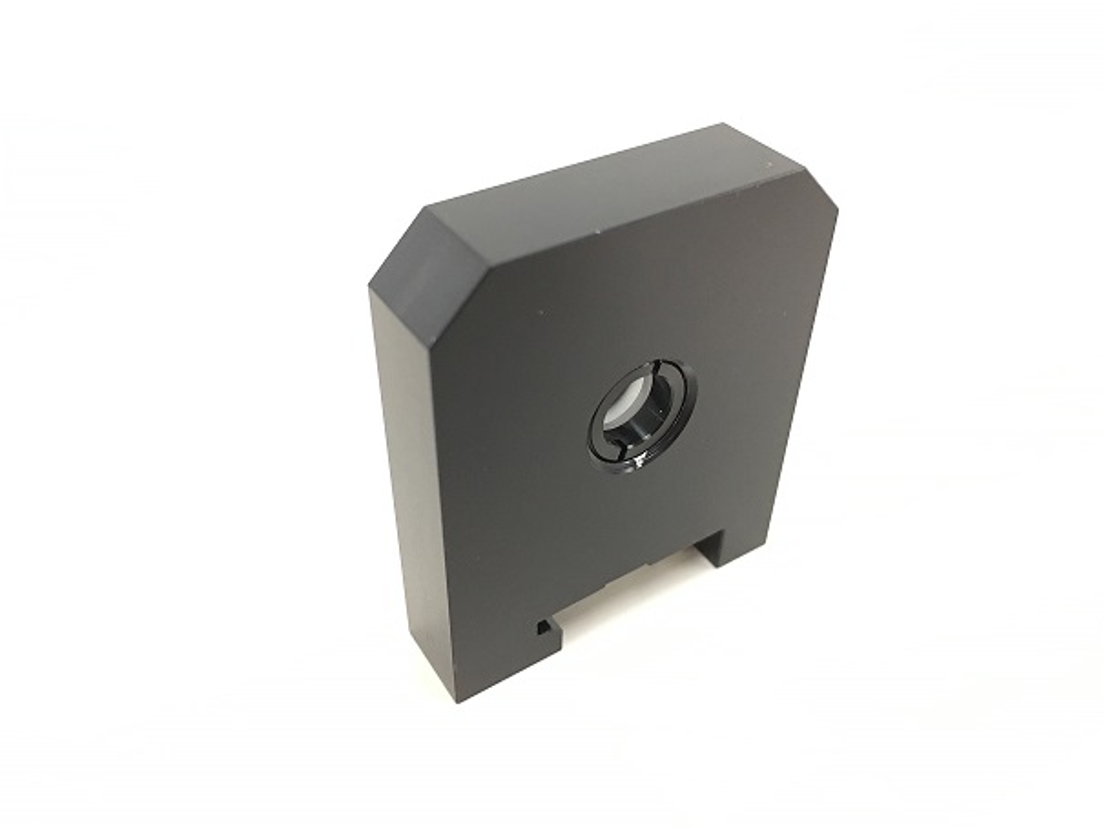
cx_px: 552
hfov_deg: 61.6
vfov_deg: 48.2
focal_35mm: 29
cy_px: 414
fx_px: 924
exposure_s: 1/17
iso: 100
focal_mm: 4.15
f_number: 2.2
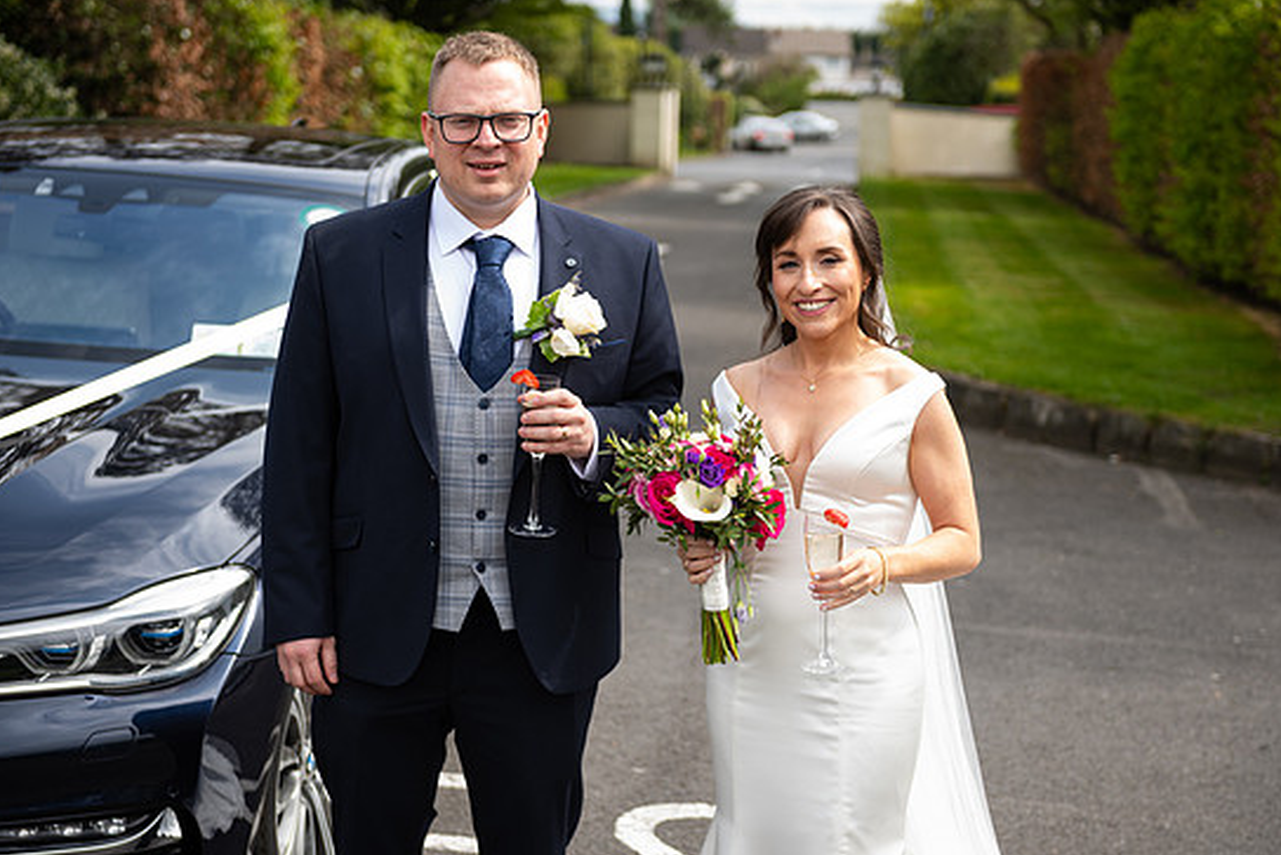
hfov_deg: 31.4
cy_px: 425
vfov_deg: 21.3
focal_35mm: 64
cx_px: 655
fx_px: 2278
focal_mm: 60
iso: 80
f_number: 3.5
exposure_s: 1/200
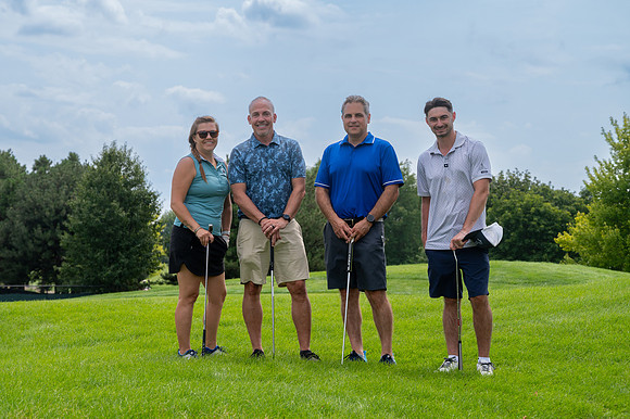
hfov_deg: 26.6
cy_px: 200
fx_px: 1334
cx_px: 305
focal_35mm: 76
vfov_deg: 17.9
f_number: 6.3
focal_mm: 70
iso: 250
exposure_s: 1/800
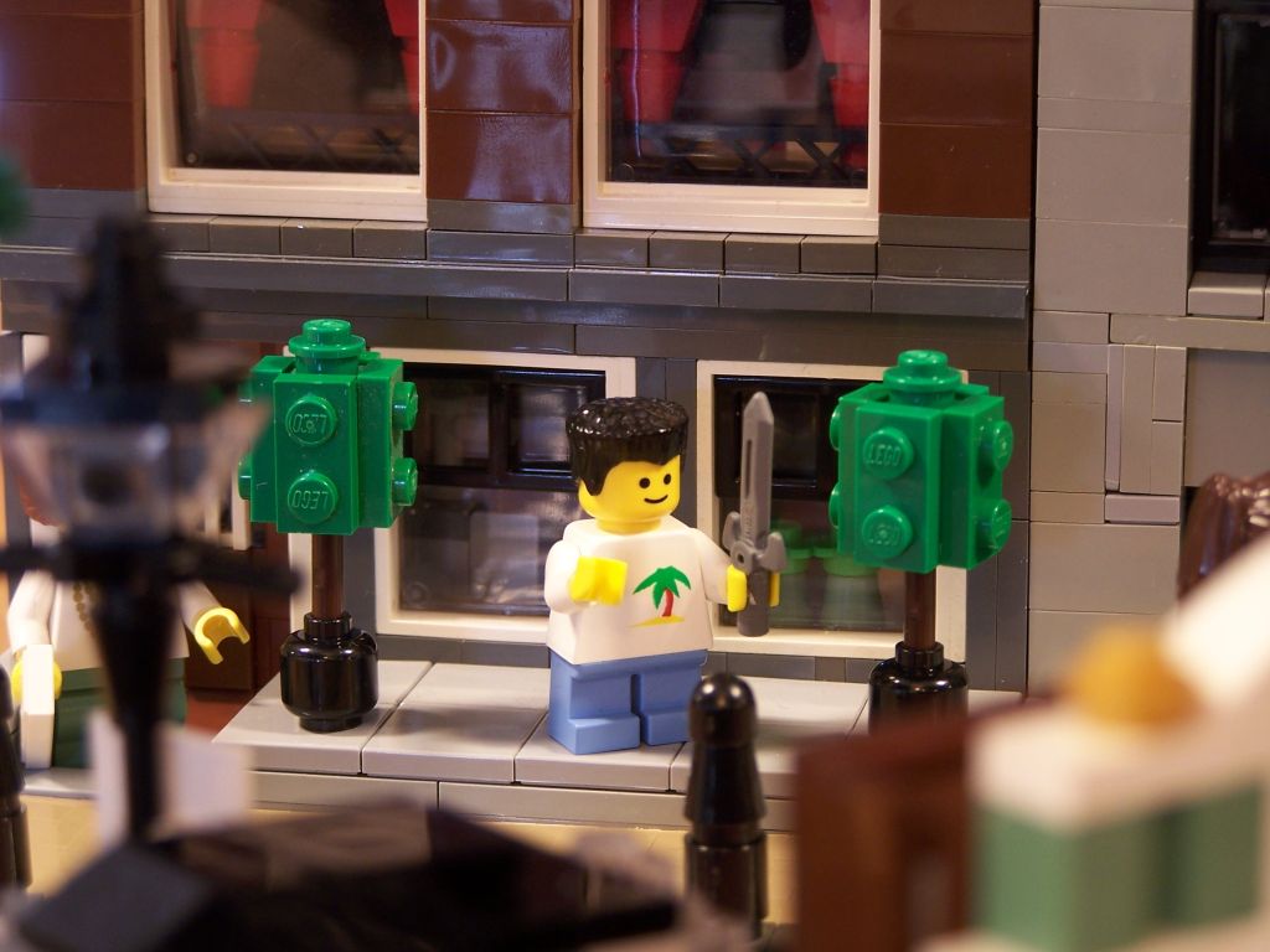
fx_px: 4696
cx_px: 635
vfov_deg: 11.6
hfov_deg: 15.4
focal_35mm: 128
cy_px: 476
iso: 80
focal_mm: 21.2
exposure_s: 1/2
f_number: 3.2
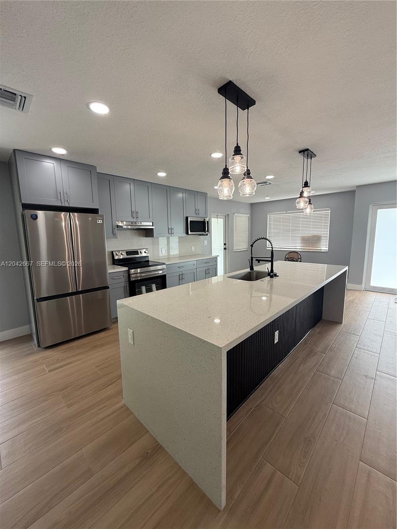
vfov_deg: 102.1
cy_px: 264
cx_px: 198
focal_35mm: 14
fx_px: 214
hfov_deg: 85.7
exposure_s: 1/127
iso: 64
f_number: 2.2
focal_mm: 2.22
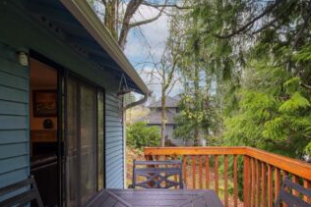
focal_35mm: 19
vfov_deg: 64.5
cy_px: 114
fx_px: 164
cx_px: 172
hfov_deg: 86.6
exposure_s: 1/4
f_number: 8
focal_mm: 10
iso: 400
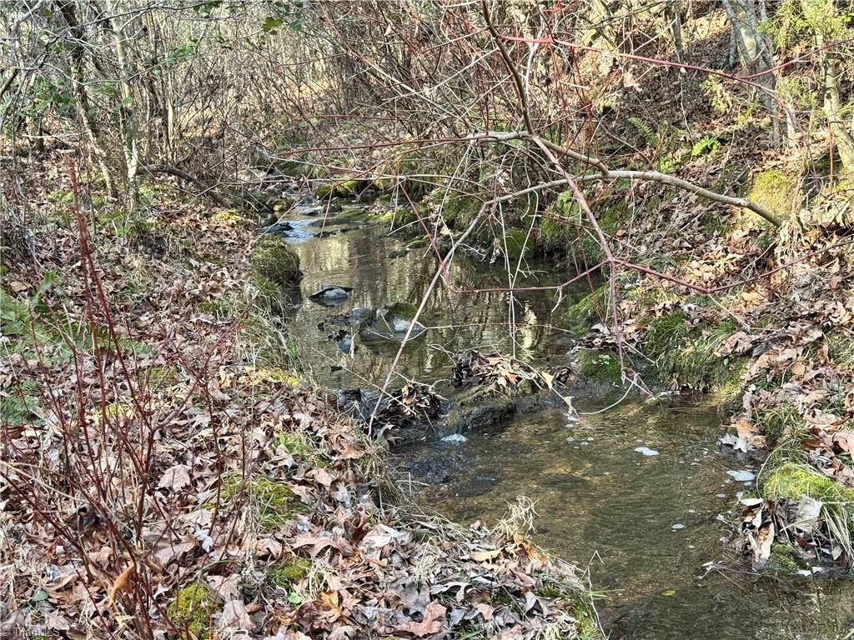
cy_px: 320
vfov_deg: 30.3
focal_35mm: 48
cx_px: 427
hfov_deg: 39.7
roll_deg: +3.8
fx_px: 1184
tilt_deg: -10.3
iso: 64
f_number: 1.78
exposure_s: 1/215
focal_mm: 6.76
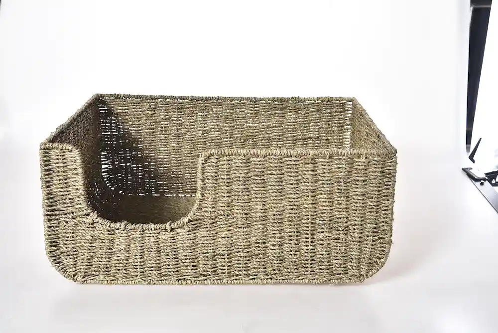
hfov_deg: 39.6
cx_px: 249
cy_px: 166
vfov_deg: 27.0
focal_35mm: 50
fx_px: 692
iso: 320
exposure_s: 1/125
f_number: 9
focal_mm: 50
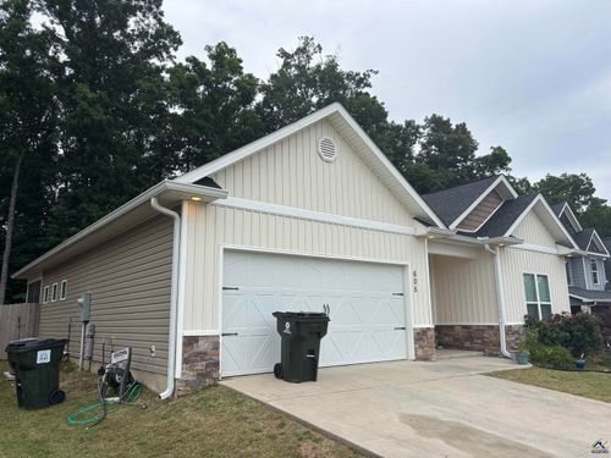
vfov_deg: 53.1
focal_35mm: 26
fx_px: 459
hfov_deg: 67.3
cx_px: 306
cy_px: 229
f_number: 1.6
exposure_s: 1/2710
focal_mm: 5.96
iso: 50
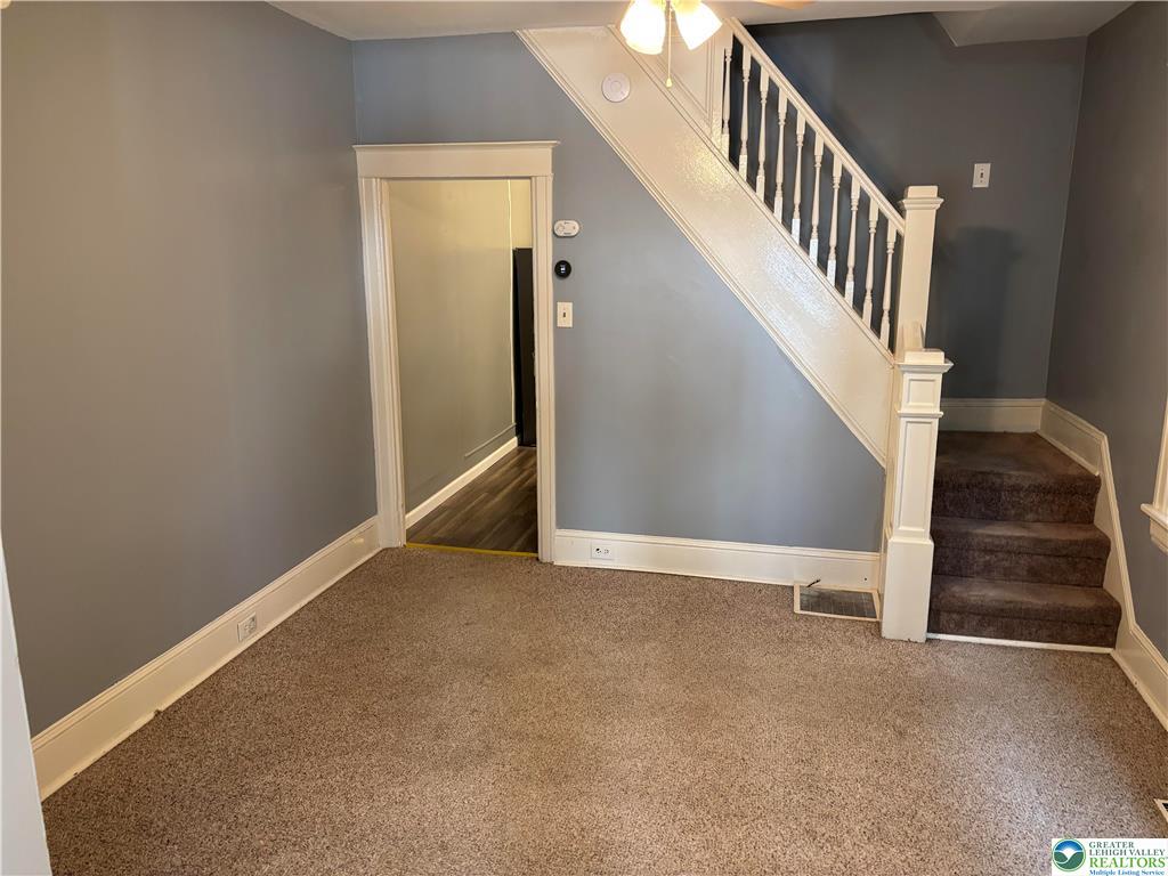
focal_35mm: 26
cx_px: 584
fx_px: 877
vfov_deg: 53.1
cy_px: 438
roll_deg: +0.0
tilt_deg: -11.8
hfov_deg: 67.3
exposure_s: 1/60
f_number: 1.6
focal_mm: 5.96
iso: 250
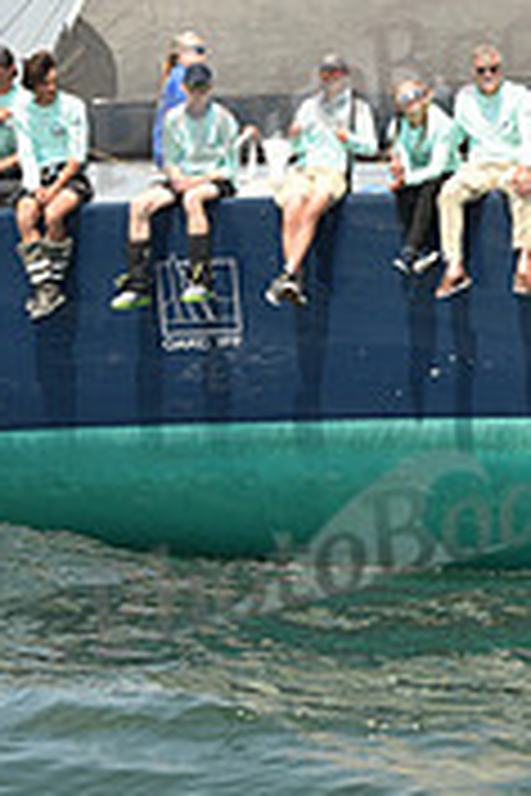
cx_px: 954
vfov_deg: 8.9
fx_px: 5088
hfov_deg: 5.9
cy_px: 245
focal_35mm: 230
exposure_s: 1/800
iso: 250
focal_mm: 70
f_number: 7.1
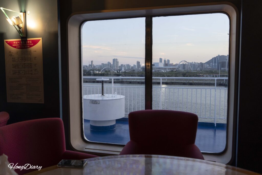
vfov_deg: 42.3
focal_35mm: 31
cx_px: 131
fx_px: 226
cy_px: 88
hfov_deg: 60.3
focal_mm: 31
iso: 640
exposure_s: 1/160
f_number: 4.5
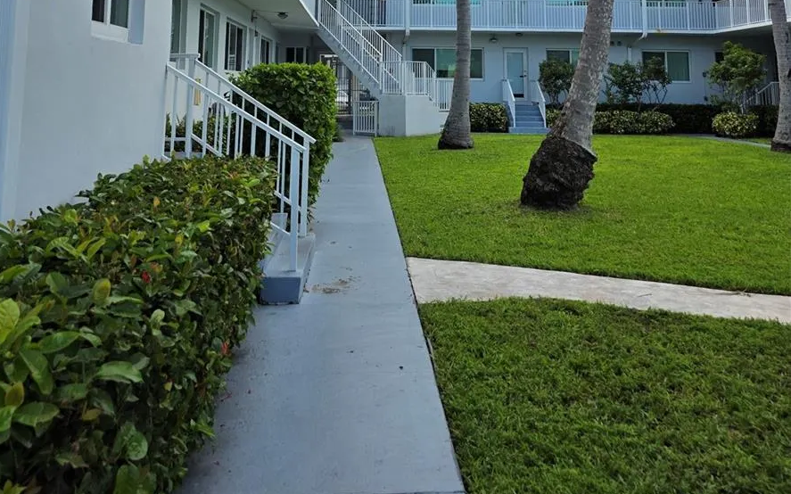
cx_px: 391
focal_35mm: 33
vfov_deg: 34.5
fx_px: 711
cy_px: -10
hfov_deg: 58.2
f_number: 1.7
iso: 80
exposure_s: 1/3109
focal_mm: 6.3
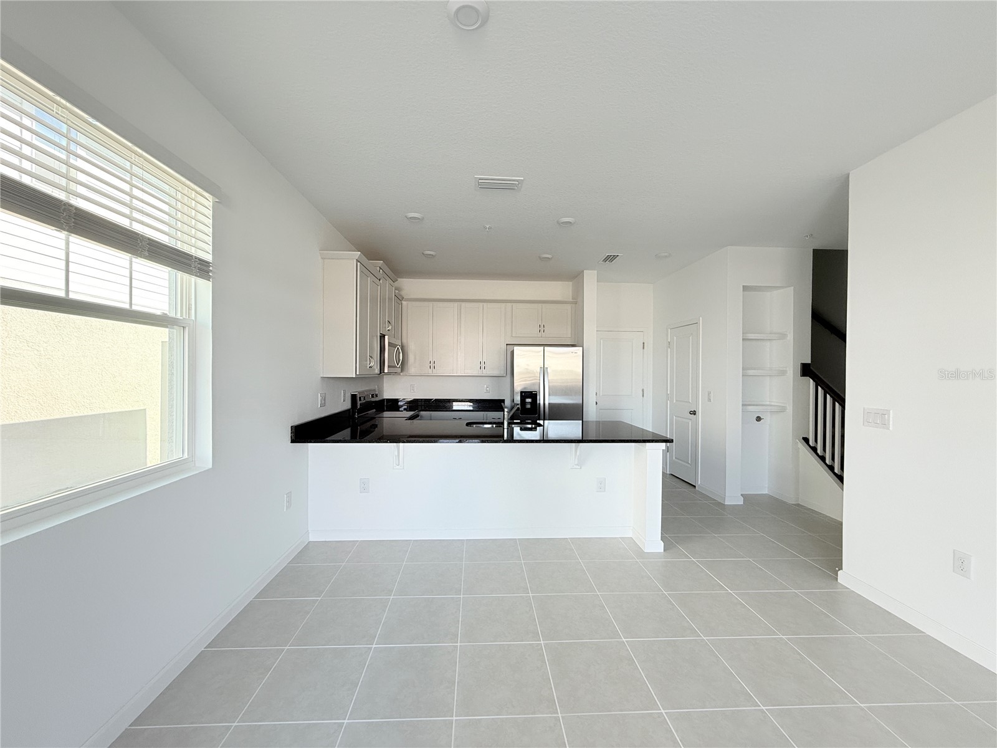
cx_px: 498
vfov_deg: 85.7
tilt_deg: -0.4
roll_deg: -0.4
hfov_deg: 102.1
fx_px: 403
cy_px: 374
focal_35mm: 14
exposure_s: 1/99
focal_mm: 2.22
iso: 80
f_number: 2.2
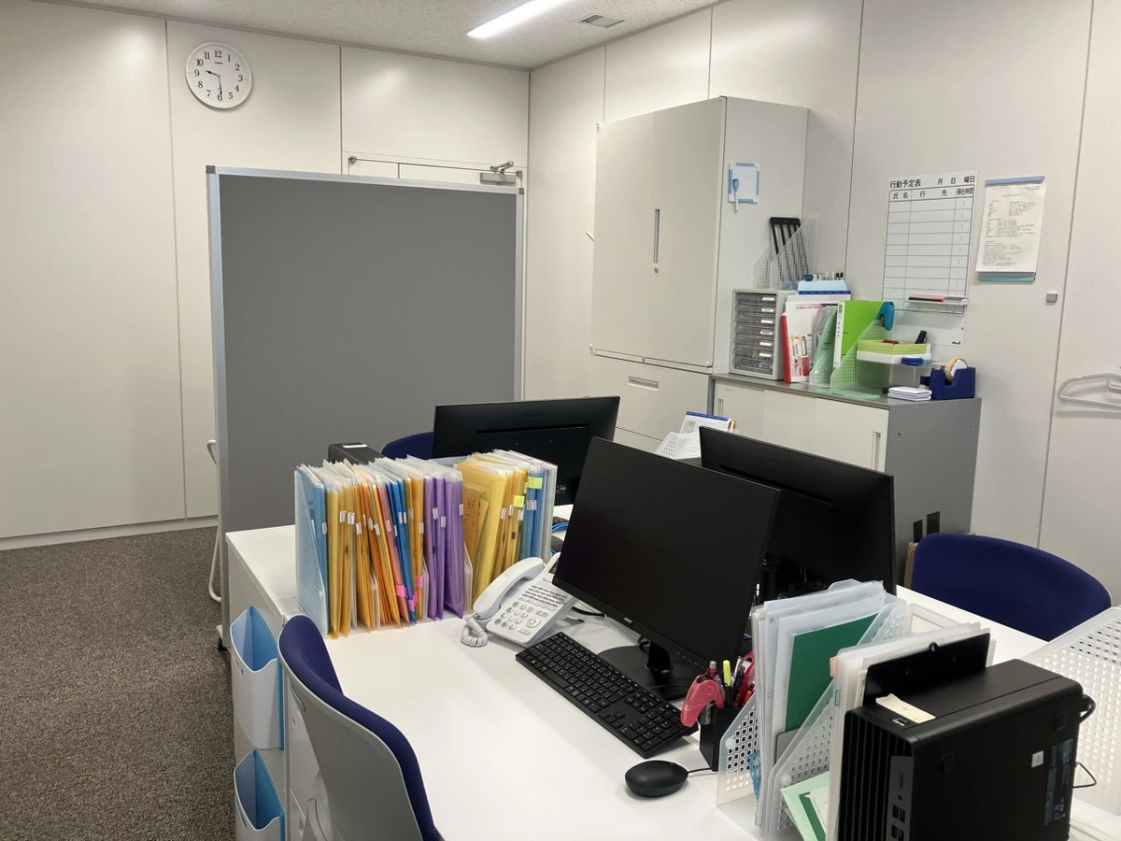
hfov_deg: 63.4
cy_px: 420
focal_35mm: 28
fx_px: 907
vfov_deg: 49.7
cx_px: 560
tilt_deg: -8.1
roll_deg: -1.0
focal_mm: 3.99
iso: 80
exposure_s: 1/120
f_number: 1.8
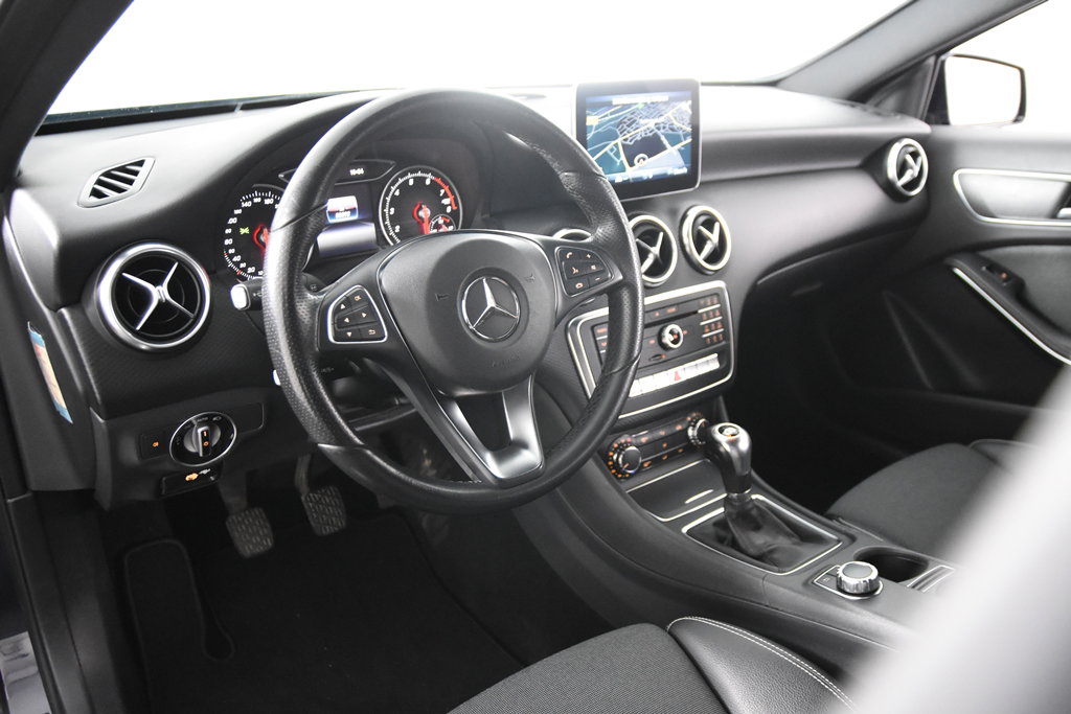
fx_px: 893
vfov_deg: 43.6
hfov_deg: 61.9
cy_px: 357
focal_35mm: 30
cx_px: 536
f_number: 2.8
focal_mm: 20
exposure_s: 1/30
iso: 5000
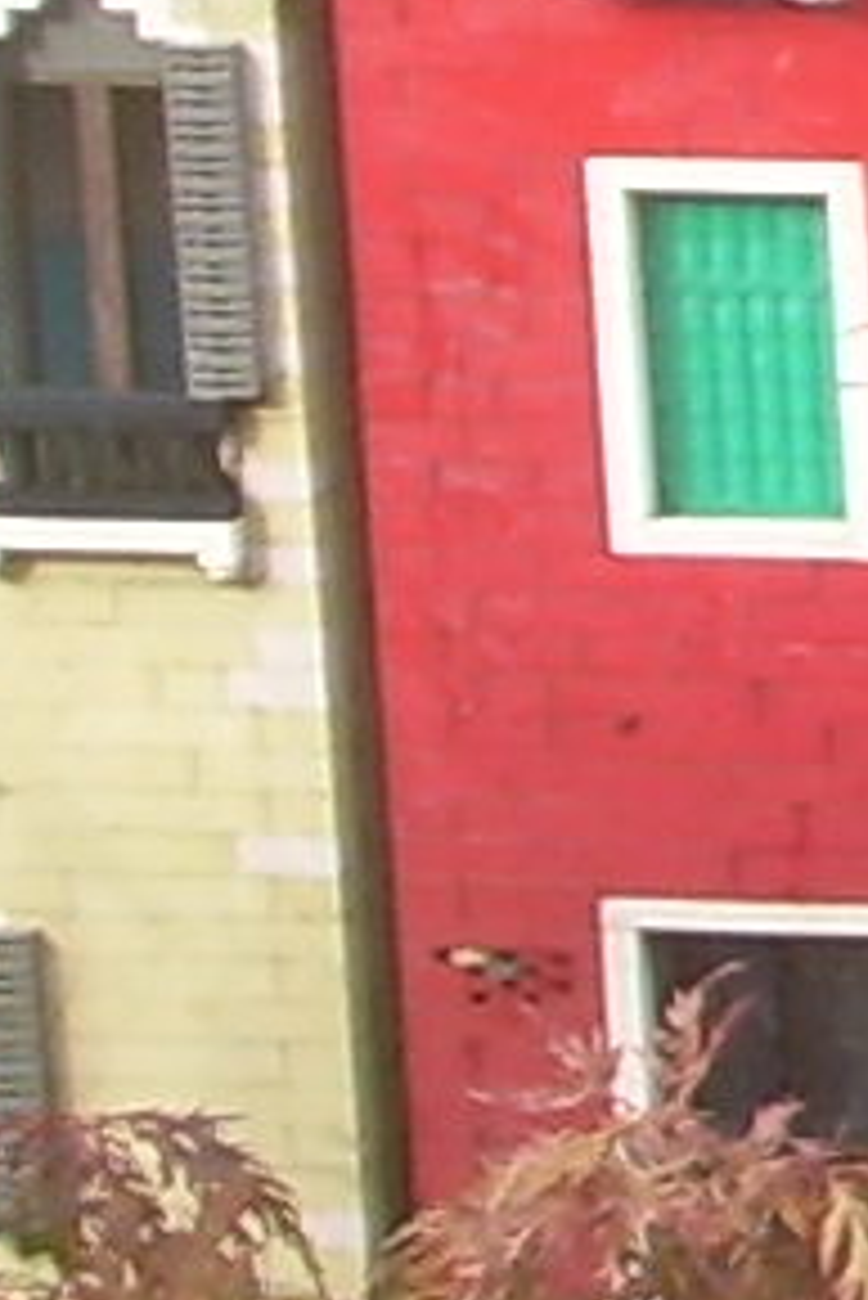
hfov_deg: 2.3
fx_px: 20372
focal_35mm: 564
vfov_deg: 3.6
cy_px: -189
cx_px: 4691
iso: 50
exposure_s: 1/149
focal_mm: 11.8
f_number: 3.7
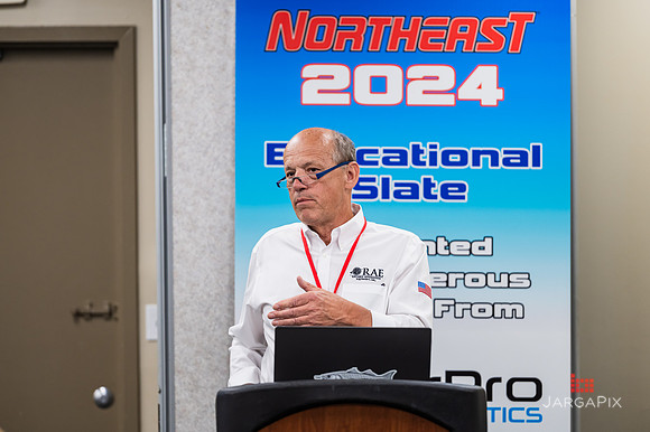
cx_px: 325
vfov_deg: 6.6
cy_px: 216
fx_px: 3745
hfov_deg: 9.9
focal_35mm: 208
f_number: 3.2
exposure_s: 1/200
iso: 800
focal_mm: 200
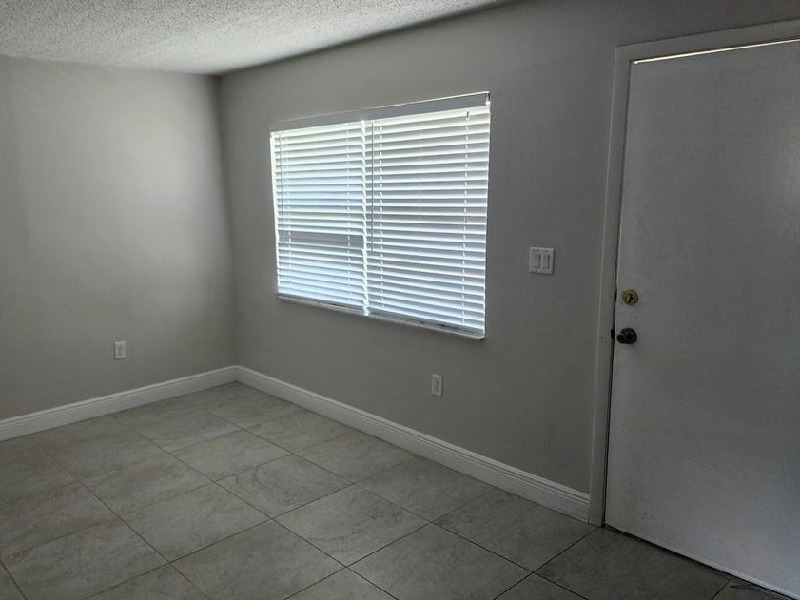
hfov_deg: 62.8
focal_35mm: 28
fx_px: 647
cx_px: 315
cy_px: 312
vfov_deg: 49.7
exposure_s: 1/120
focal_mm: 6.4
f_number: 1.8
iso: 500
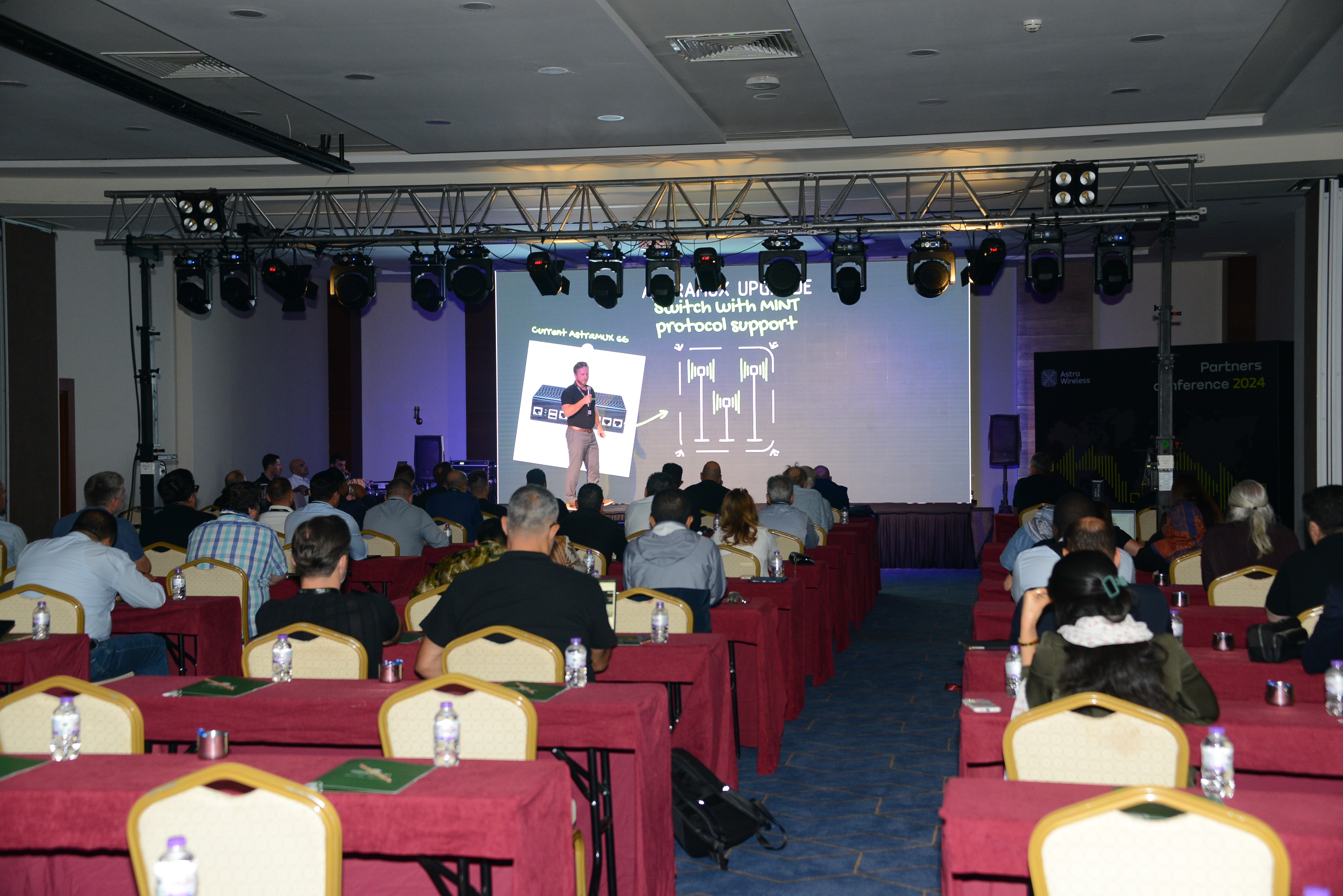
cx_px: 672
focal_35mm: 48
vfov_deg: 28.1
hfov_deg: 41.1
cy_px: 448
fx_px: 1791
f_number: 4.2
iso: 1250
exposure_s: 1/80
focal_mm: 48
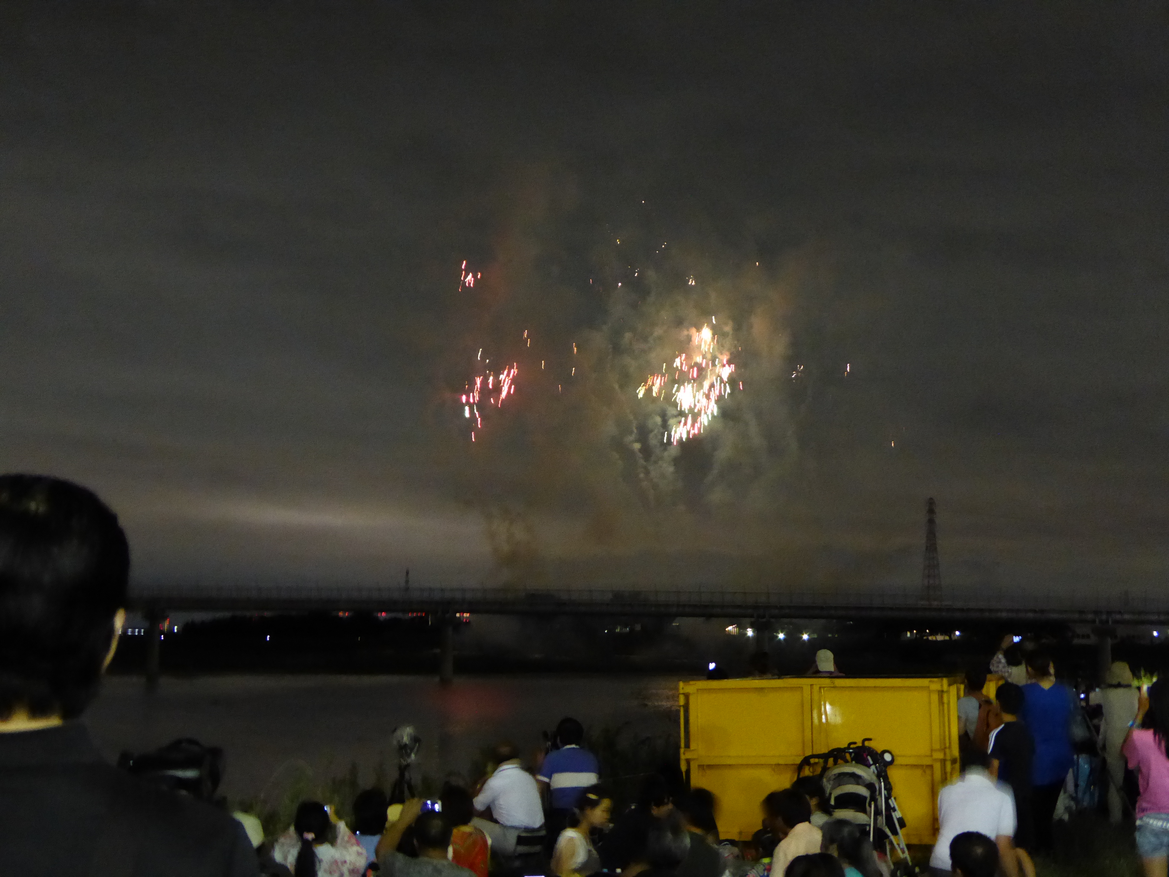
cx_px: 584
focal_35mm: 57
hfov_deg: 33.8
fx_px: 1925
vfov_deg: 25.7
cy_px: 438
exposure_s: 1/4
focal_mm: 9.6
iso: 1250
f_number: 4.1
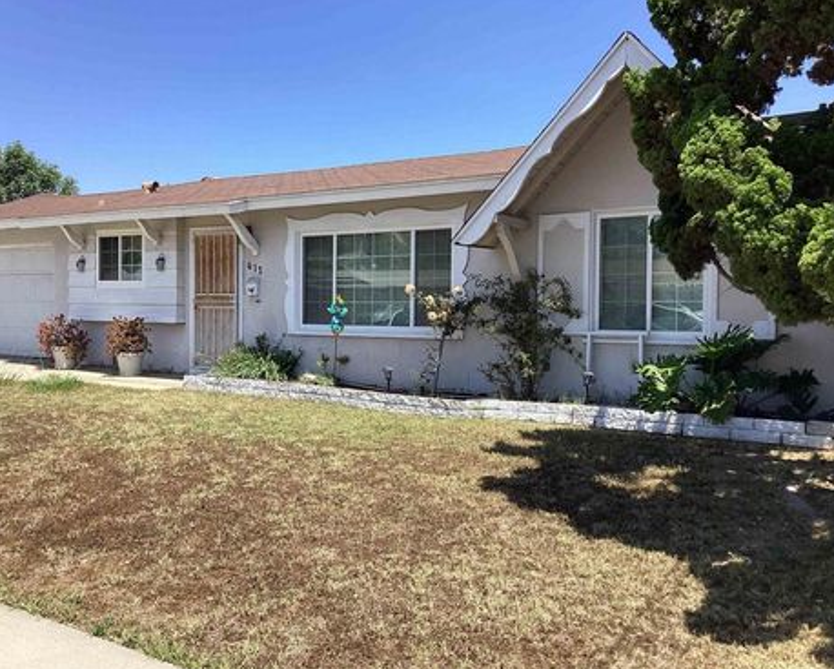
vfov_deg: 44.6
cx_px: 393
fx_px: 815
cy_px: 334
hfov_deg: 54.2
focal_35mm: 33
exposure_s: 1/947
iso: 25
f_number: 2.4
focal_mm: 3.3
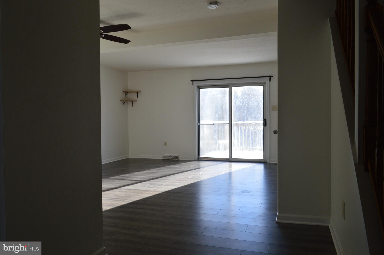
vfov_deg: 47.8
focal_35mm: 27
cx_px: 192
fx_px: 288
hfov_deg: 67.4
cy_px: 128
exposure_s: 1/100
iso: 400
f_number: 9
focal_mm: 18
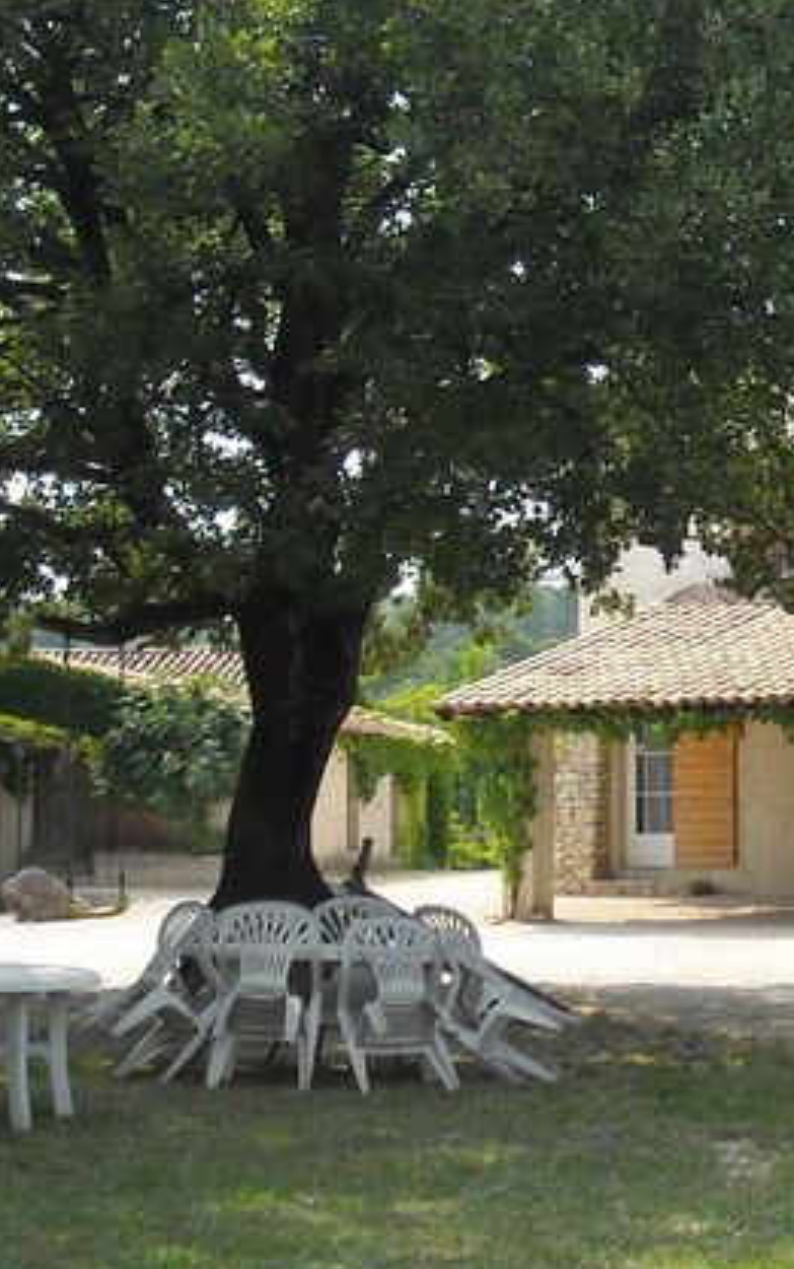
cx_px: 983
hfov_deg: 14.2
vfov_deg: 23.3
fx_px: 3078
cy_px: 551
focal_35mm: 89
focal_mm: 5.7
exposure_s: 1/593
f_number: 2.8
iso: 64
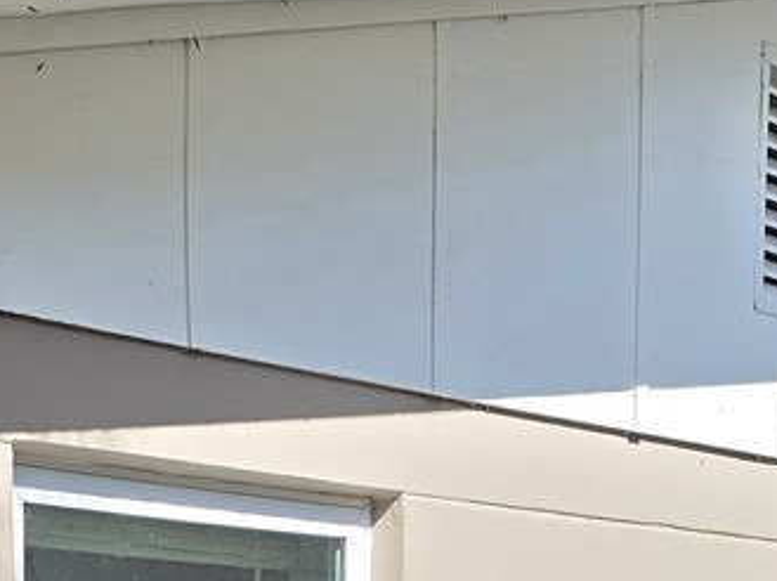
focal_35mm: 112
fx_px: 2511
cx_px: 281
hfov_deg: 17.6
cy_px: 1023
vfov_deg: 12.2
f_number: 1.4
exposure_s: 1/6806
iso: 64
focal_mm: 6.5
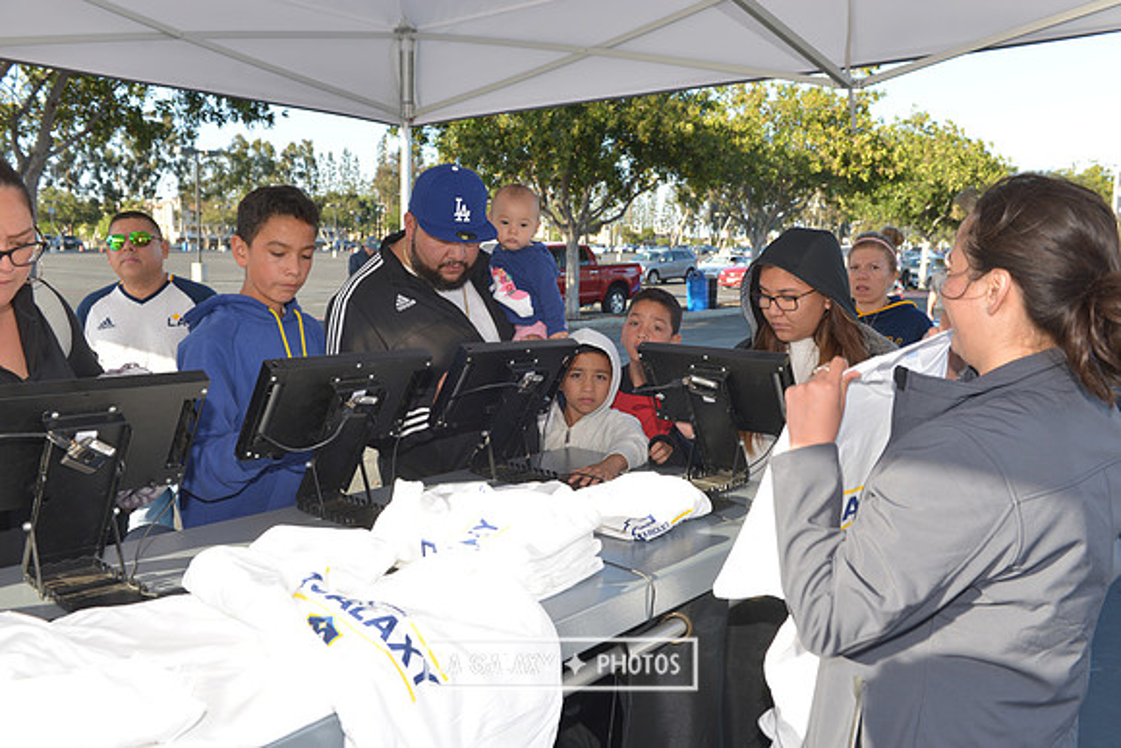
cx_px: 560
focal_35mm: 31
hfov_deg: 60.3
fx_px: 965
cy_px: 374
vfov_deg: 42.3
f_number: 7.1
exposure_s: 1/200
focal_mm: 31
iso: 250
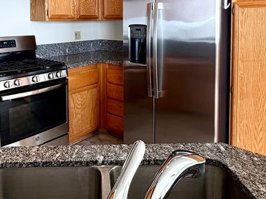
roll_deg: +1.5
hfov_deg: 53.5
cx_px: 102
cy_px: 35
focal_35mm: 34
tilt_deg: -3.2
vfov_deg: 39.8
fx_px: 261
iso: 125
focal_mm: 2.22
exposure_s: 1/120
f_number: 2.2
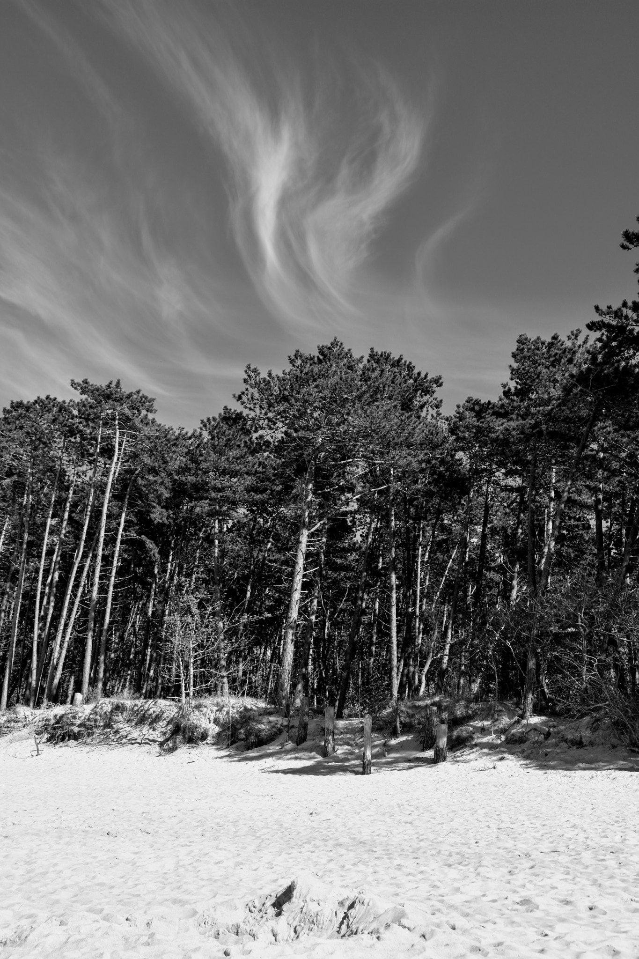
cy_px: 480
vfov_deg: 46.4
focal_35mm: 42
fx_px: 1118
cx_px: 320
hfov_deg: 31.9
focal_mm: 28
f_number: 8
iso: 180
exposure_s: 1/500
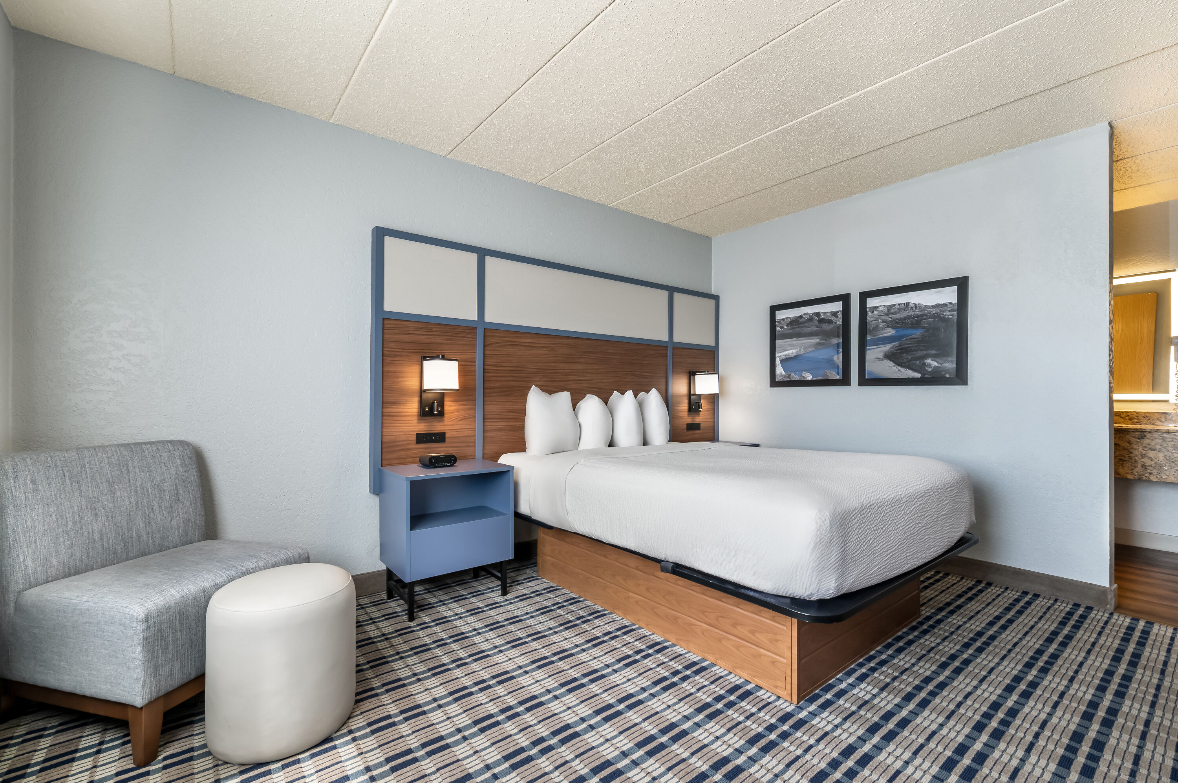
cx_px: 589
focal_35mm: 16
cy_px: 392
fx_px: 507
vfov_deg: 75.4
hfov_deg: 98.6
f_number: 8
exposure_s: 1/8
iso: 400
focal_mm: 15.5
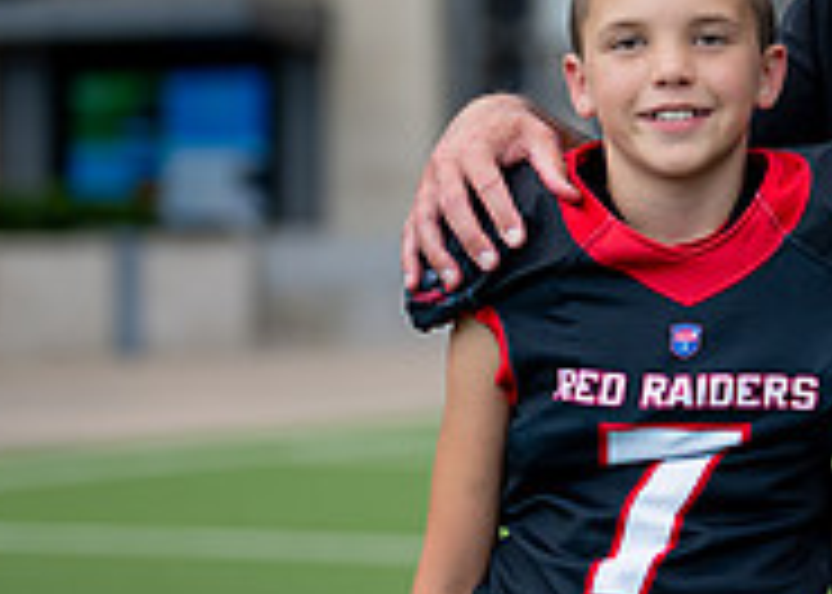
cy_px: 165
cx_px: 937
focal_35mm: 188
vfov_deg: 7.6
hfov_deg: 10.6
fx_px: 4441
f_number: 1.2
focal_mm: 50
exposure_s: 1/1000
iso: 100
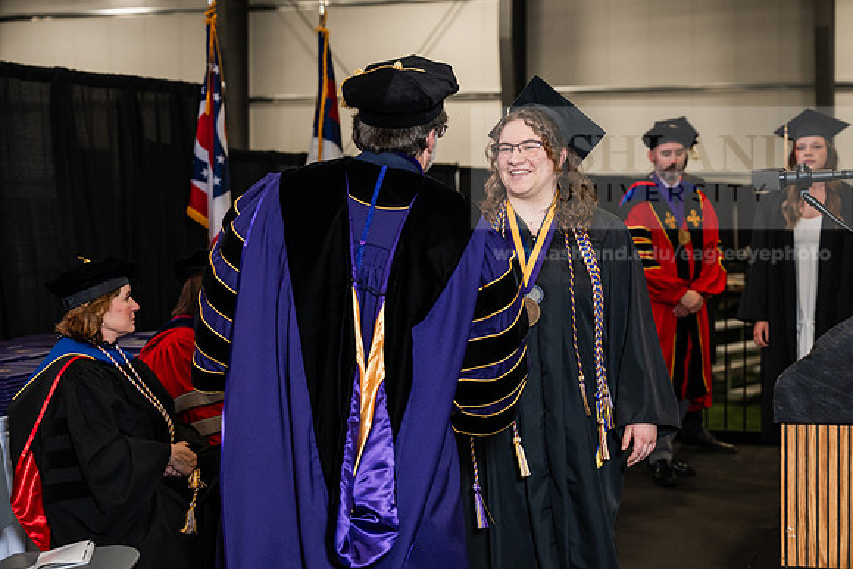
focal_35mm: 70
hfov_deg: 28.8
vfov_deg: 19.5
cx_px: 426
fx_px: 1659
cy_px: 284
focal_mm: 70
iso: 1250
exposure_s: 1/200
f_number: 4.5
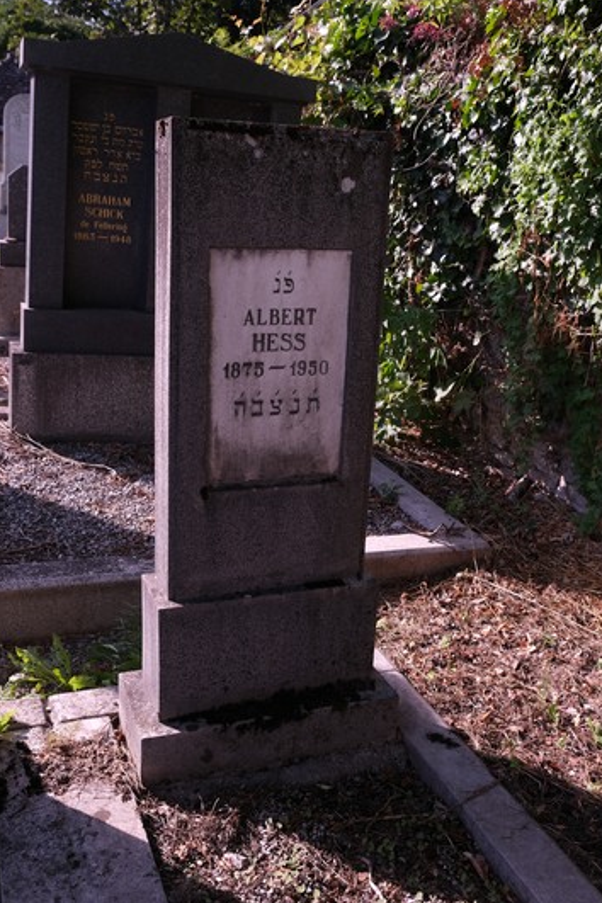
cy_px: 434
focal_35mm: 35
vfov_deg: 54.4
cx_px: 279
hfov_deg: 37.8
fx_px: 878
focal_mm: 20.5
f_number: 5.6
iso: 160
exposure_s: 1/280
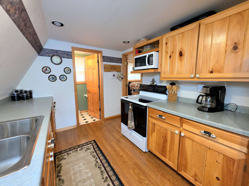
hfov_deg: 106.2
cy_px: 93
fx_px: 94
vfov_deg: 89.9
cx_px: 124
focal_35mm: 13
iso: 320
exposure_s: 1/60.2
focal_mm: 2.2
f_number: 1.9
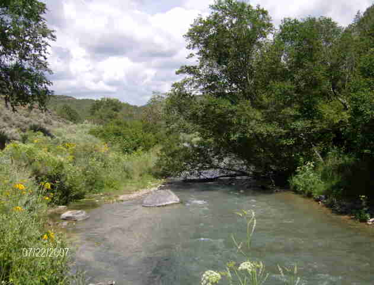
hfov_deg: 51.1
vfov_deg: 40.0
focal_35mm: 36
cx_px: 187
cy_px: 142
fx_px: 391
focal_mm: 6
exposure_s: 1/787
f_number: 4.7
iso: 100
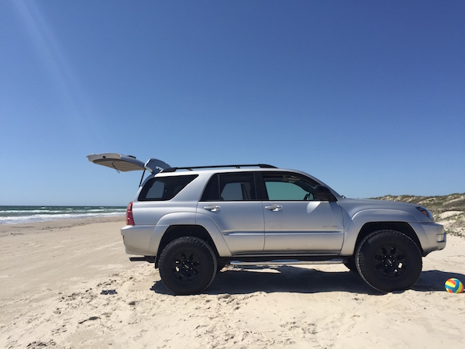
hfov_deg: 61.7
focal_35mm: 29
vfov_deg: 48.2
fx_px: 390
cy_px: 174
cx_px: 232
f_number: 2.2
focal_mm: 4.15
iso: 32
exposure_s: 1/3597
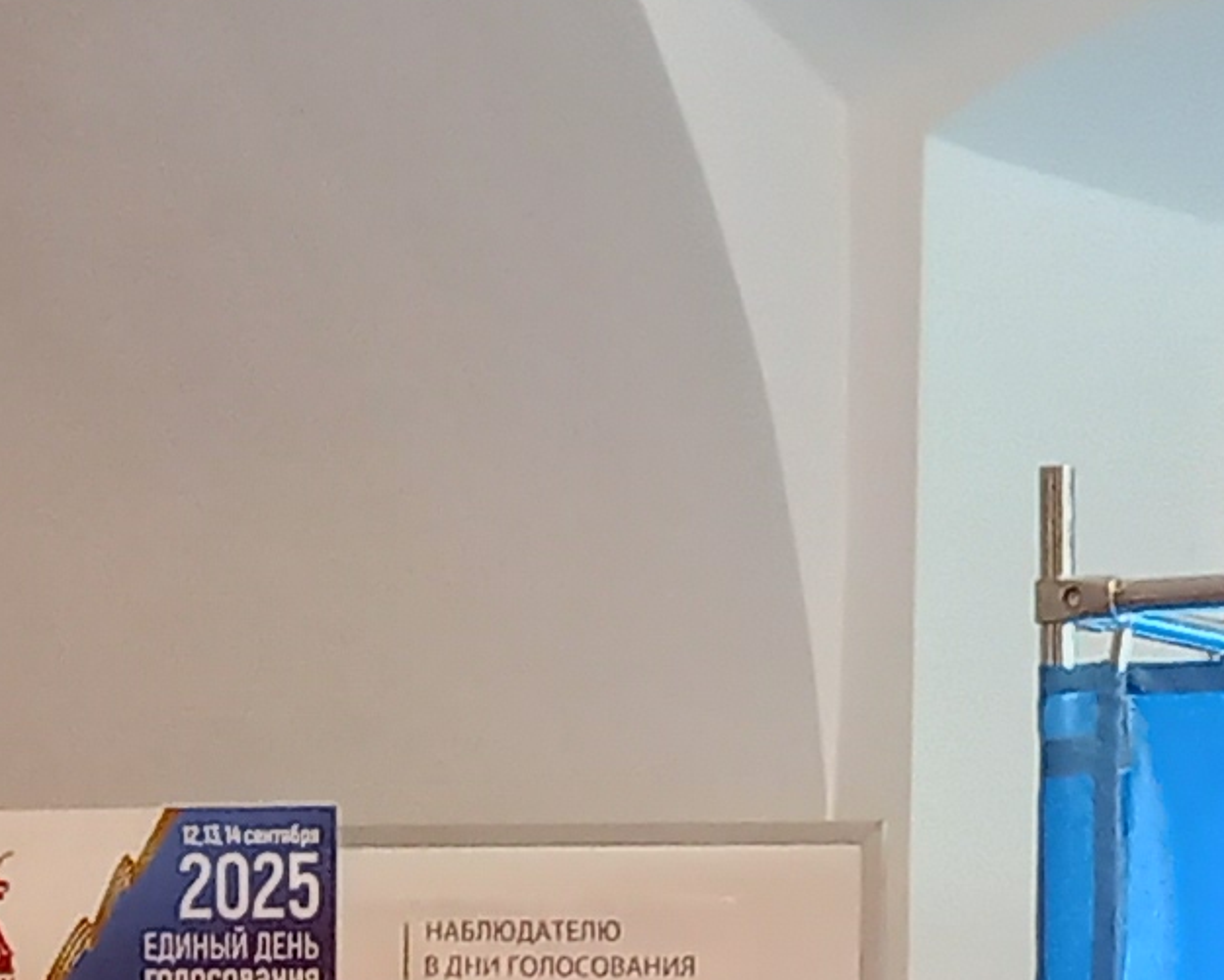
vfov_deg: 9.5
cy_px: 1622
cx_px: 1210
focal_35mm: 156
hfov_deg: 12.2
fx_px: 5652
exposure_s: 1/20
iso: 500
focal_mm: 4.6
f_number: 2
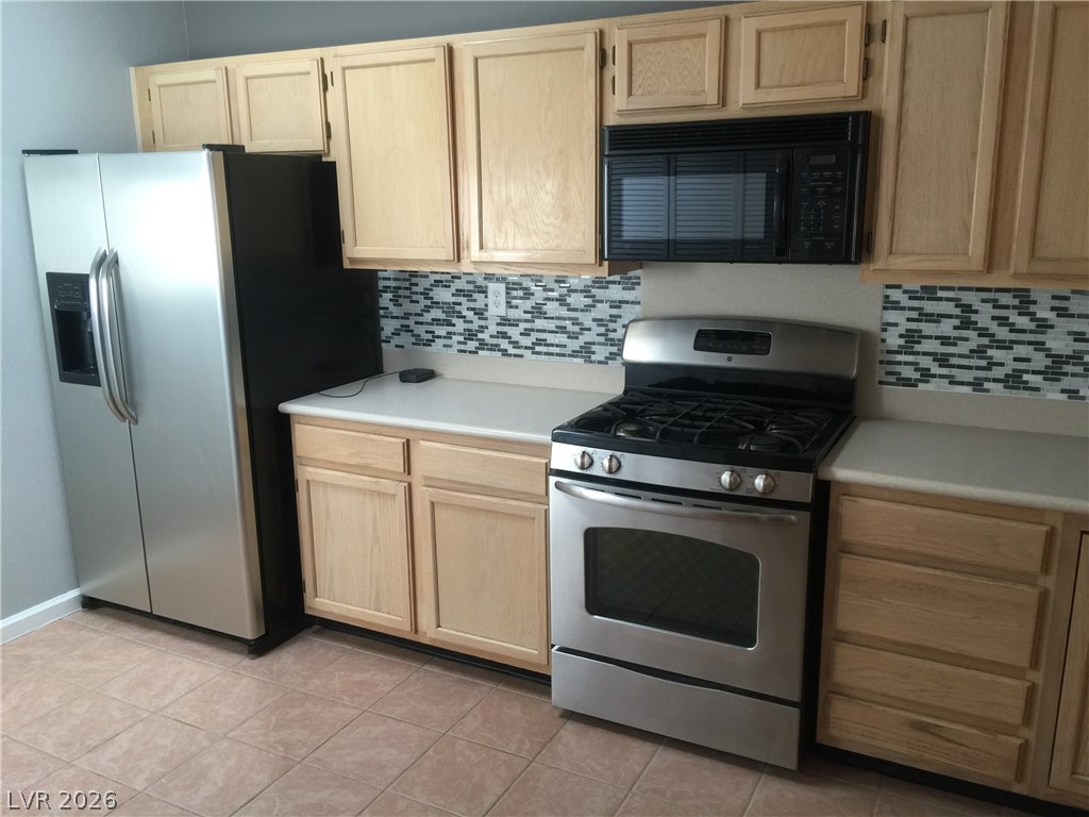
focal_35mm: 29
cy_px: 408
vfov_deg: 48.2
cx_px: 544
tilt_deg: -12.7
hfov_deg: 61.7
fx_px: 912
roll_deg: +0.4
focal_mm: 4.15
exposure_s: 1/30
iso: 50
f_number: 2.2
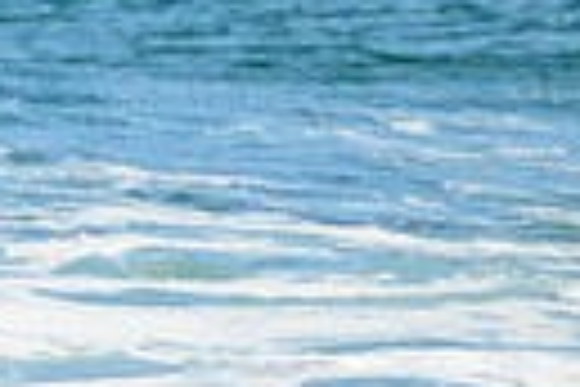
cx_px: -661
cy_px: 214
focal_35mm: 3586
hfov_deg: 0.6
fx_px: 57770
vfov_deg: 0.4
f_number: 11
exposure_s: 1/2000
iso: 1400
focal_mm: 800
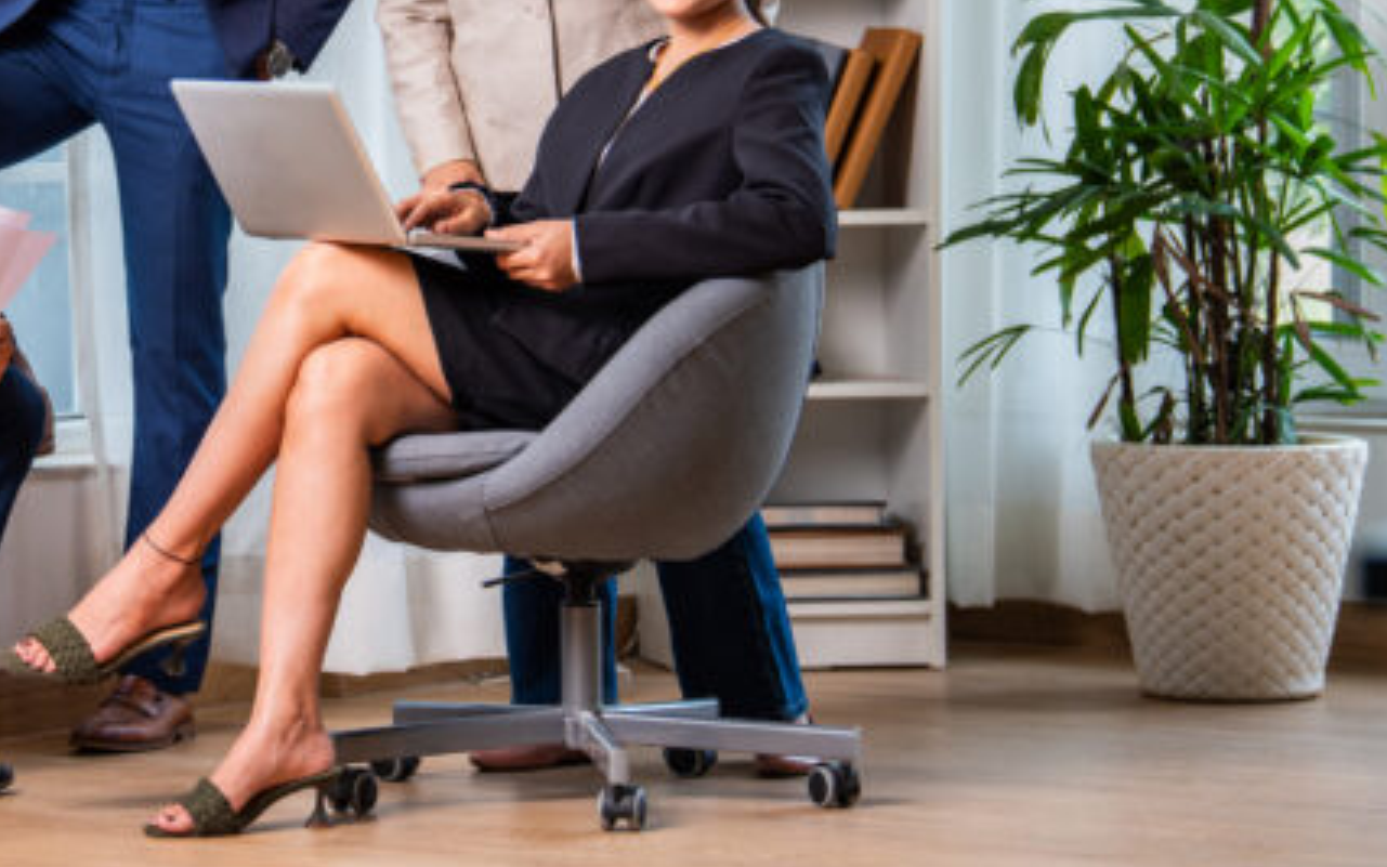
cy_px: 128
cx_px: 198
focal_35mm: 187
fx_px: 7070
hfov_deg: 11.2
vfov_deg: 7.0
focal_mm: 102
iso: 125
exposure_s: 1/125
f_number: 3.2
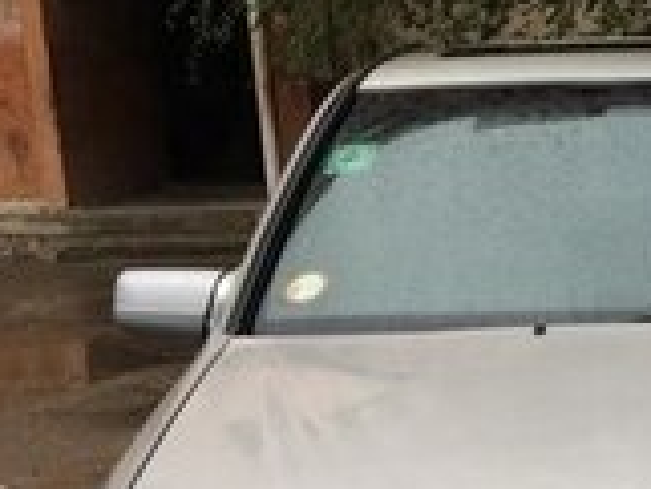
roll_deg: +1.8
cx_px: 974
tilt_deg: -17.2
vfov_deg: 11.9
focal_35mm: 119
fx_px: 2240
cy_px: 734
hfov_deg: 15.3
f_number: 2.2
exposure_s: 1/137
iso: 32
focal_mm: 4.15
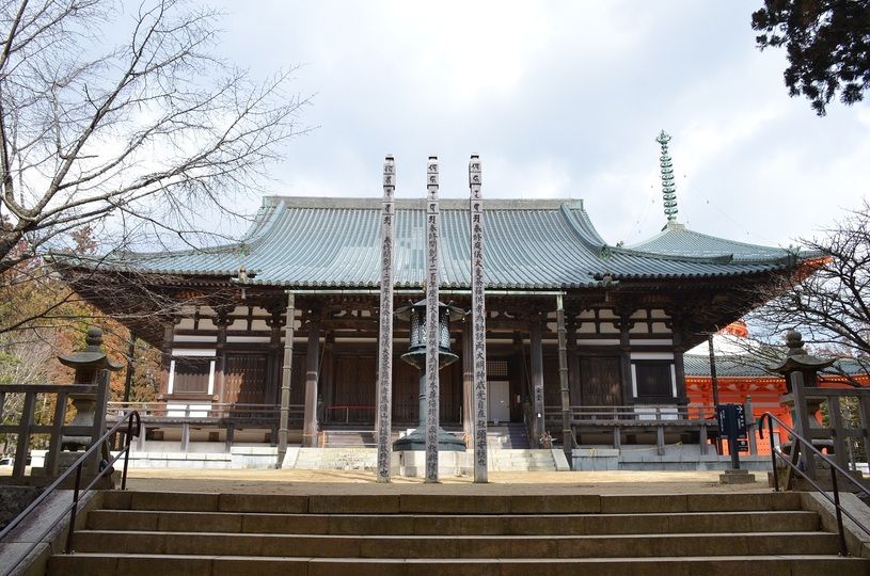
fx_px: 651
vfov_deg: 47.7
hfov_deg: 67.5
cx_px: 435
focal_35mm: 27
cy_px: 288
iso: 400
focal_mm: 18
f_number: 10
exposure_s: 1/400
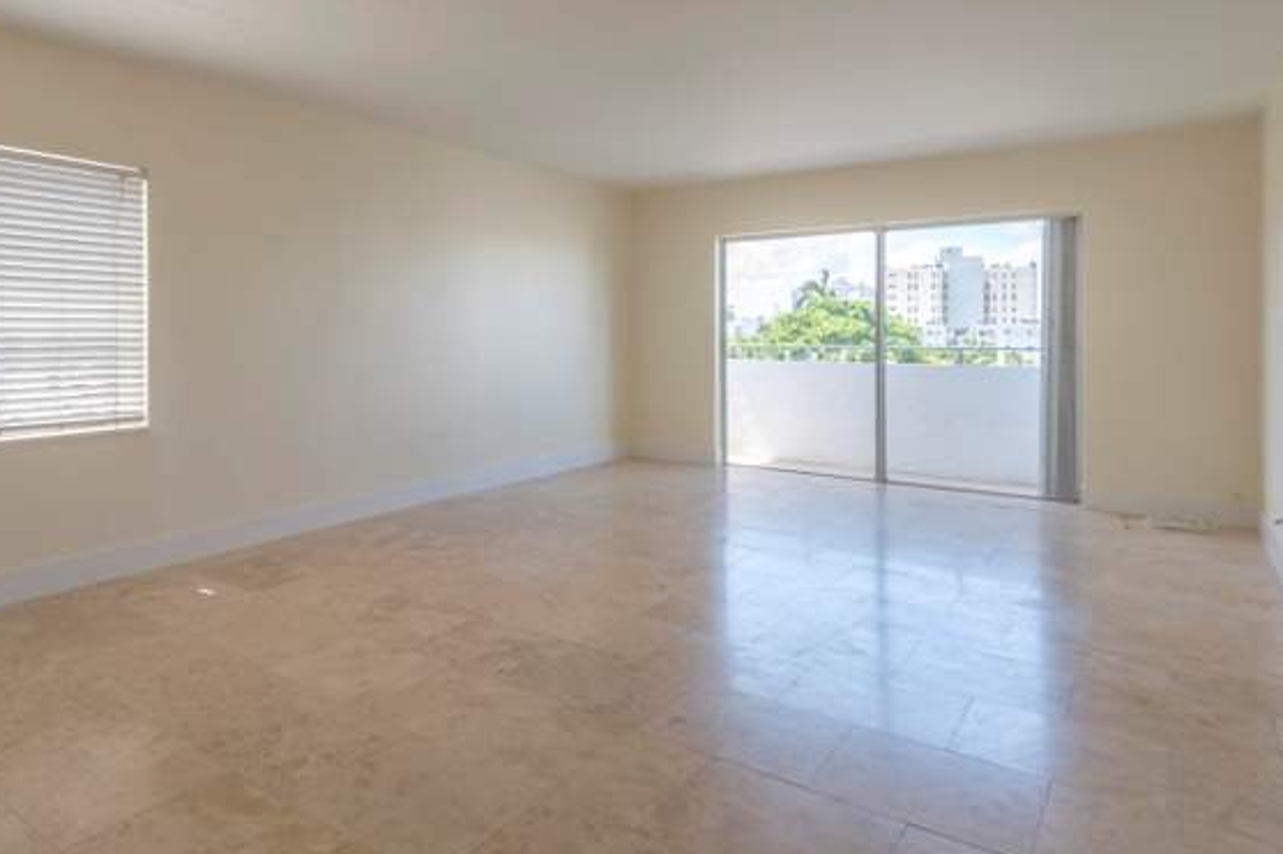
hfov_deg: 73.4
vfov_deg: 54.6
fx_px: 819
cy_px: 333
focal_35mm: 23
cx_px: 410
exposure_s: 1/25
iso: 50
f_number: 11
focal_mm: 16
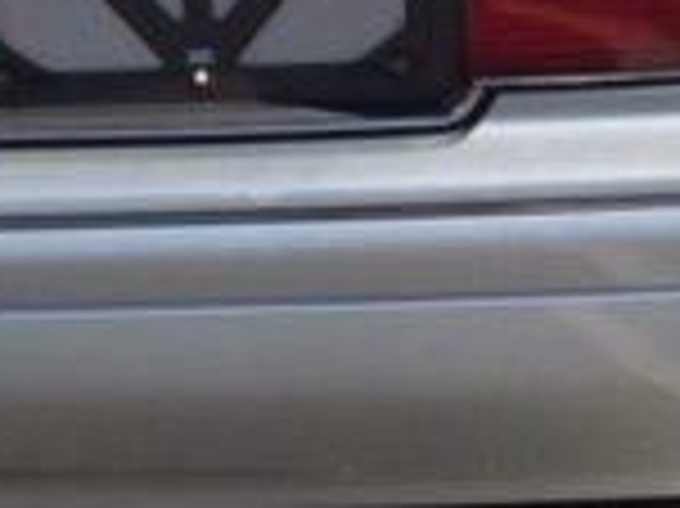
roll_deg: +1.3
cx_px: 221
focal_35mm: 123
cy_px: -103
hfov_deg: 16.0
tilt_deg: -18.4
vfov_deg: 11.8
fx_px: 2414
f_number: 2.2
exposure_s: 1/2083
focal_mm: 4.15
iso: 32
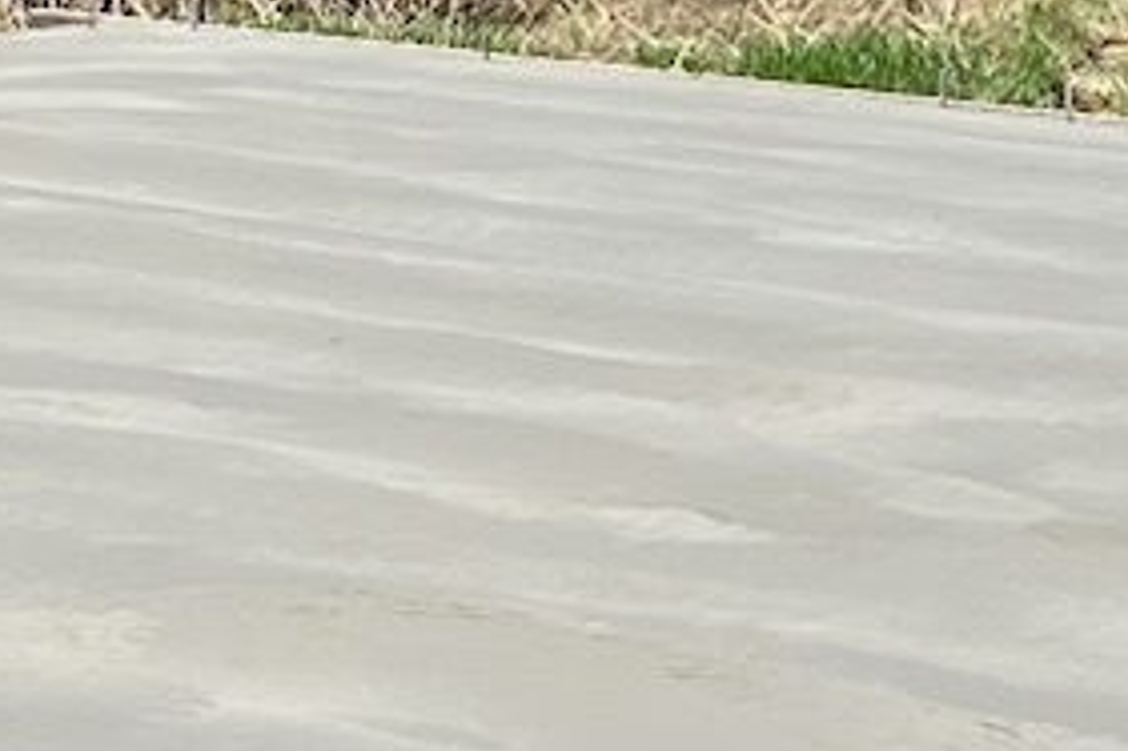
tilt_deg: -3.7
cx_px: -153
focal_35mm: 197
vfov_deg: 6.9
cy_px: -337
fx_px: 6169
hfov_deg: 10.3
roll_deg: -0.6
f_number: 1.5
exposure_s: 1/5076
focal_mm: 5.7
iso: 50
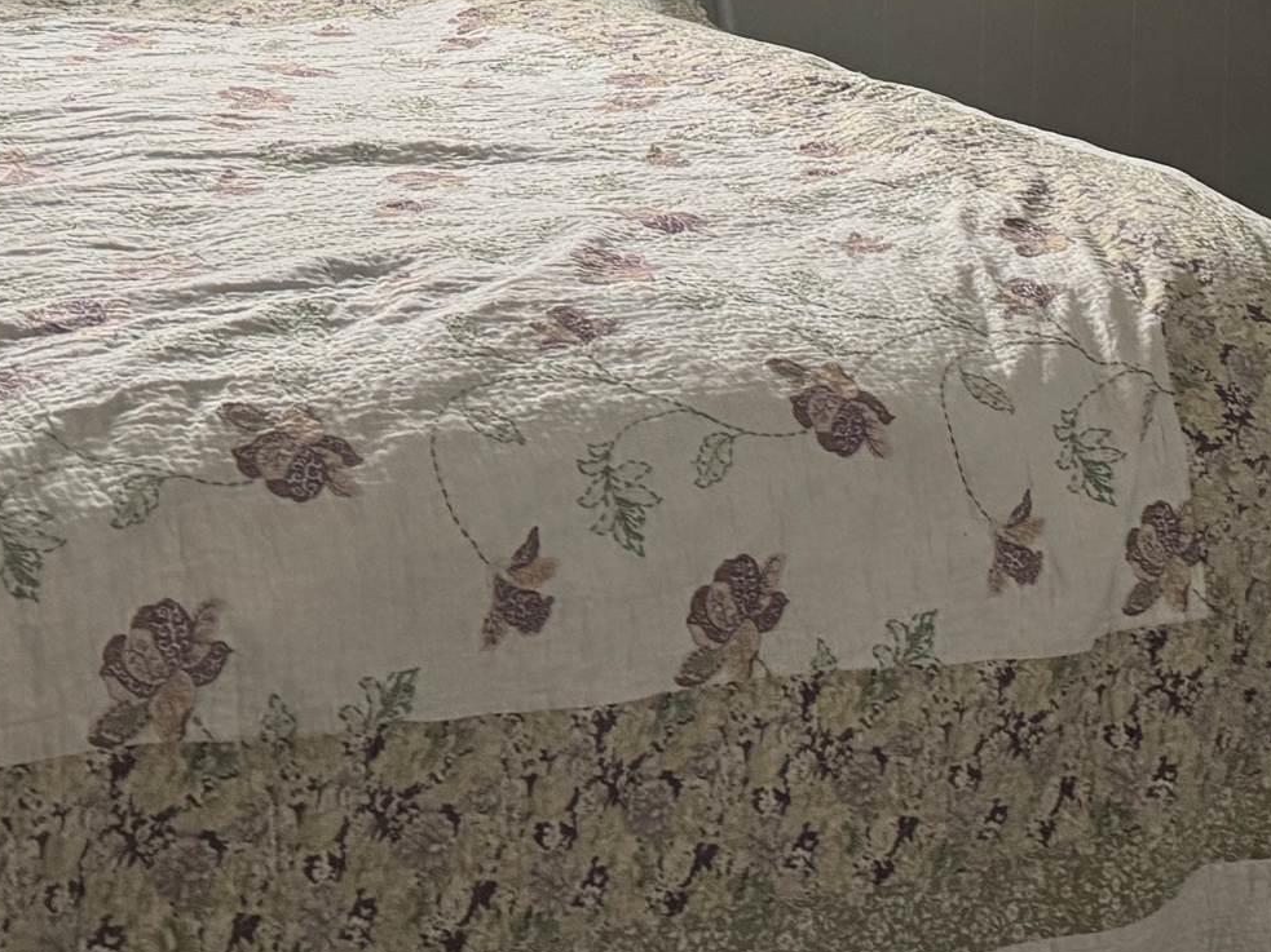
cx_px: 707
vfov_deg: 18.1
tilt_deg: -1.7
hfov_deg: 26.0
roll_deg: +0.0
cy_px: -342
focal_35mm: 75
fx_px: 2753
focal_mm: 6.76
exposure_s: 1/60
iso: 800
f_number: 1.78
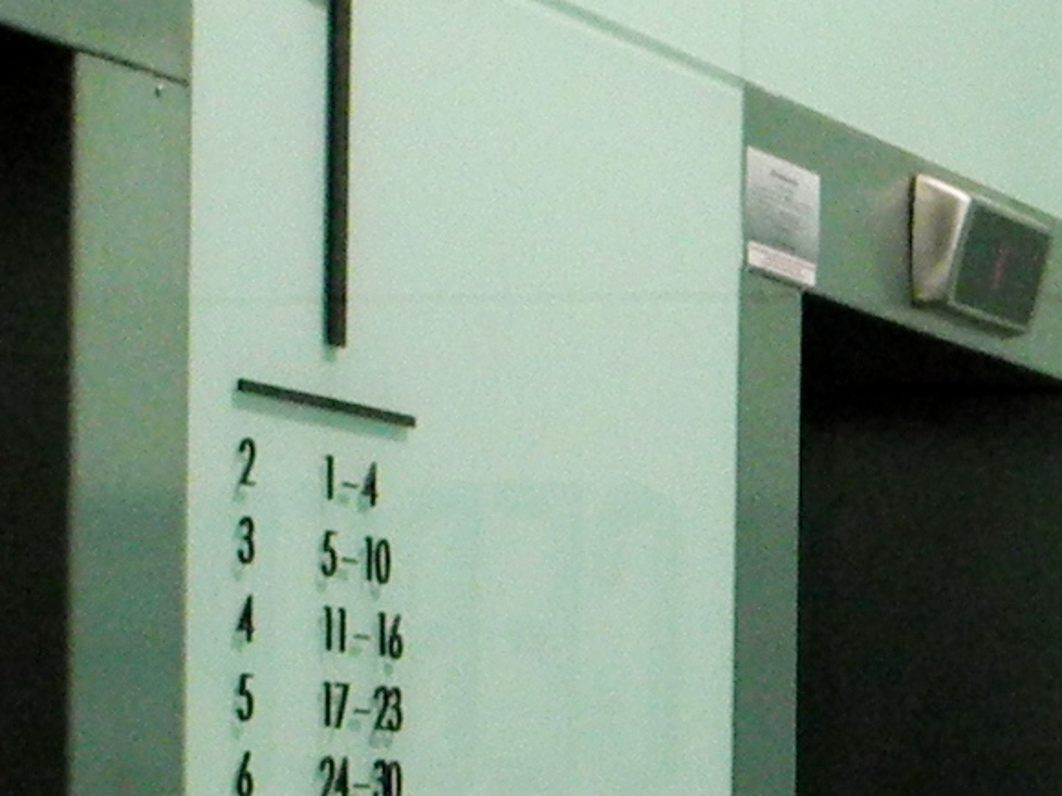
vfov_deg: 8.4
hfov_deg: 9.9
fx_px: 5400
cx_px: 2494
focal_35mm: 176
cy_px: 866
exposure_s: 1/19.2
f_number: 4
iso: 400
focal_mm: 6
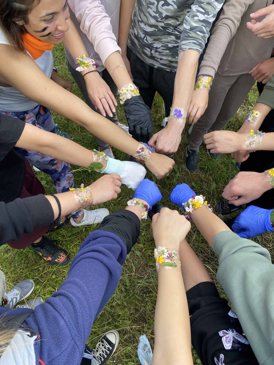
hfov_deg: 53.1
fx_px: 274
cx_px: 137
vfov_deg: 67.3
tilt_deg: -65.1
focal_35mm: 26
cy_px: 182
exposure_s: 1/259
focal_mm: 4.25
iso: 32
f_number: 1.8
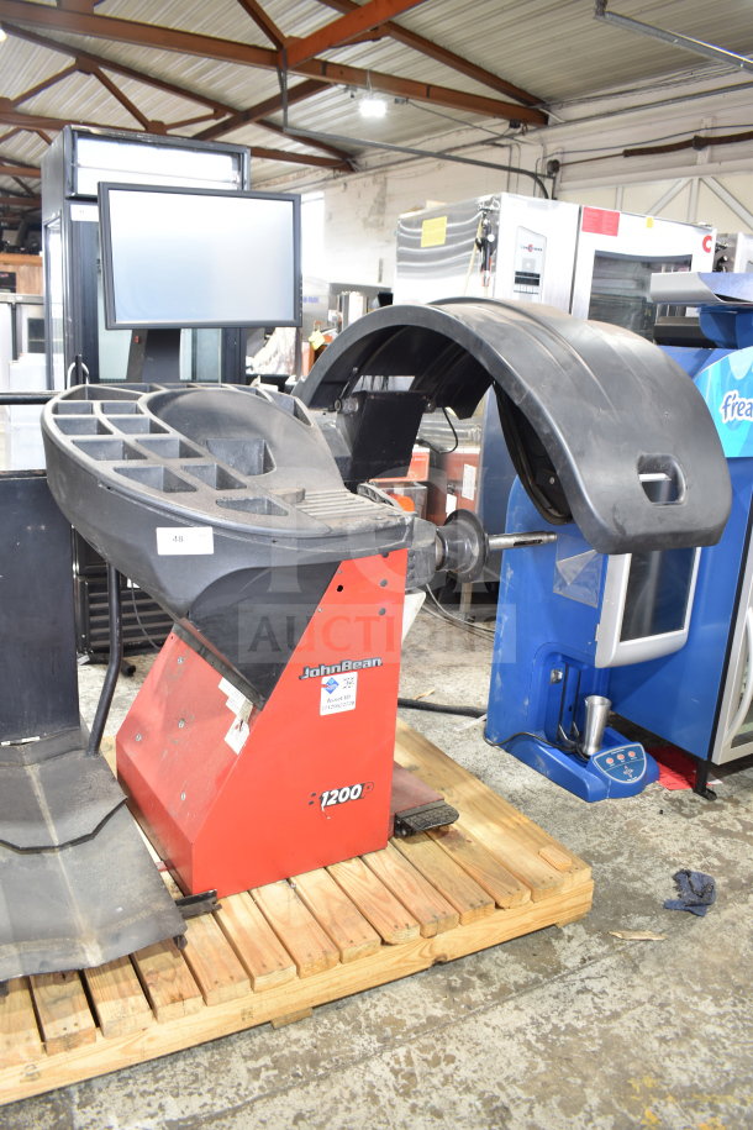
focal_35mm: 27
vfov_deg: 67.4
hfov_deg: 47.9
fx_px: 847
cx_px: 376
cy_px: 565
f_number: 3.5
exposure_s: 1/30
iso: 500
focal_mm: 18
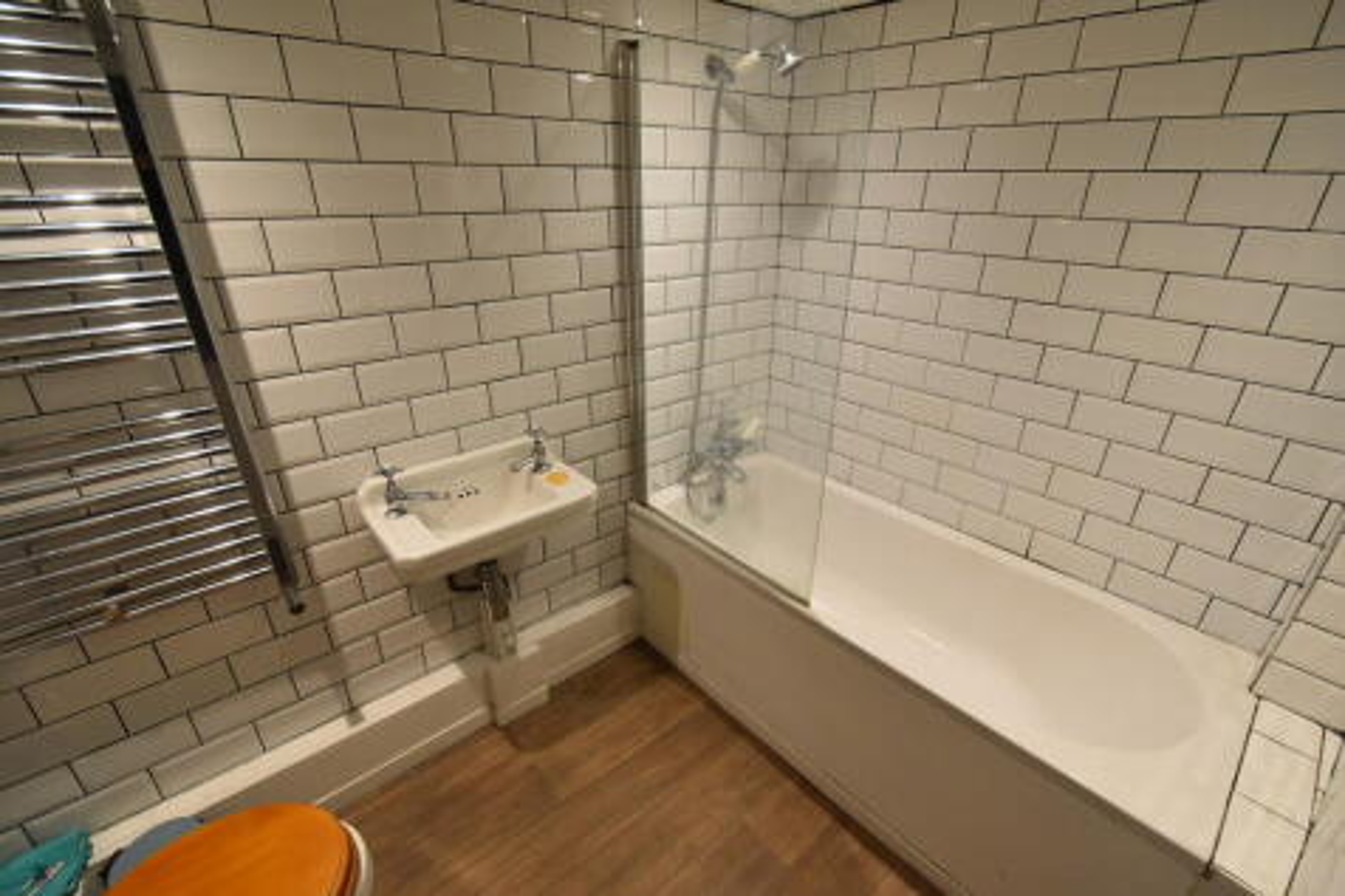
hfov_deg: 100.4
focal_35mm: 15
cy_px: 448
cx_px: 672
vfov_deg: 77.3
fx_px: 560
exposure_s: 1/60
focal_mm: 10
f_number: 4
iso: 720
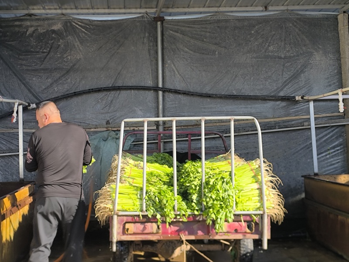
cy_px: 131
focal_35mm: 56
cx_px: 174
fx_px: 565
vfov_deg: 26.1
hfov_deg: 34.3
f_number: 1.65
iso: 50
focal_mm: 6.14
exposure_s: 1/457
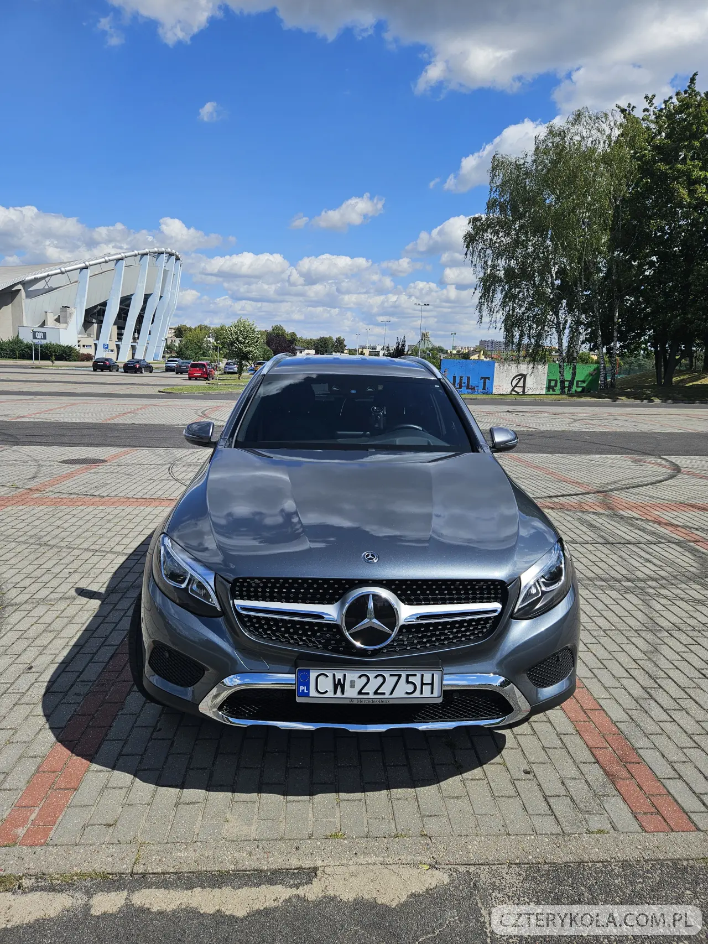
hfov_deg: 58.9
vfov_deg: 73.9
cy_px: 472
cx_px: 354
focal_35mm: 23
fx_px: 627
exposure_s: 1/2289
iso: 25
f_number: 1.8
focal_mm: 5.4
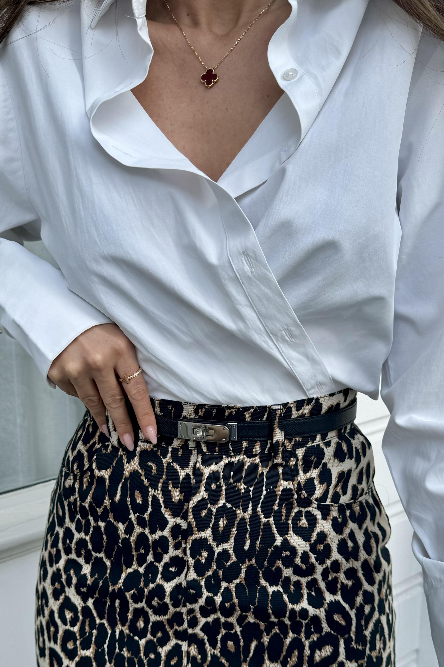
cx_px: 220
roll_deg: +0.8
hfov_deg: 35.9
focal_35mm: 37
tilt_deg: -14.1
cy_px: 414
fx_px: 685
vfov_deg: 51.4
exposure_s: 1/1172
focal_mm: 6.86
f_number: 1.78
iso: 80
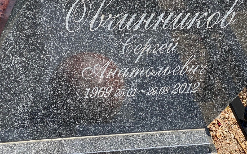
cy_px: 55
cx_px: 159
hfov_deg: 27.0
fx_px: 512
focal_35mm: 76
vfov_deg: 17.1
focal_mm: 6
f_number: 2
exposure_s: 1/527
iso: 20
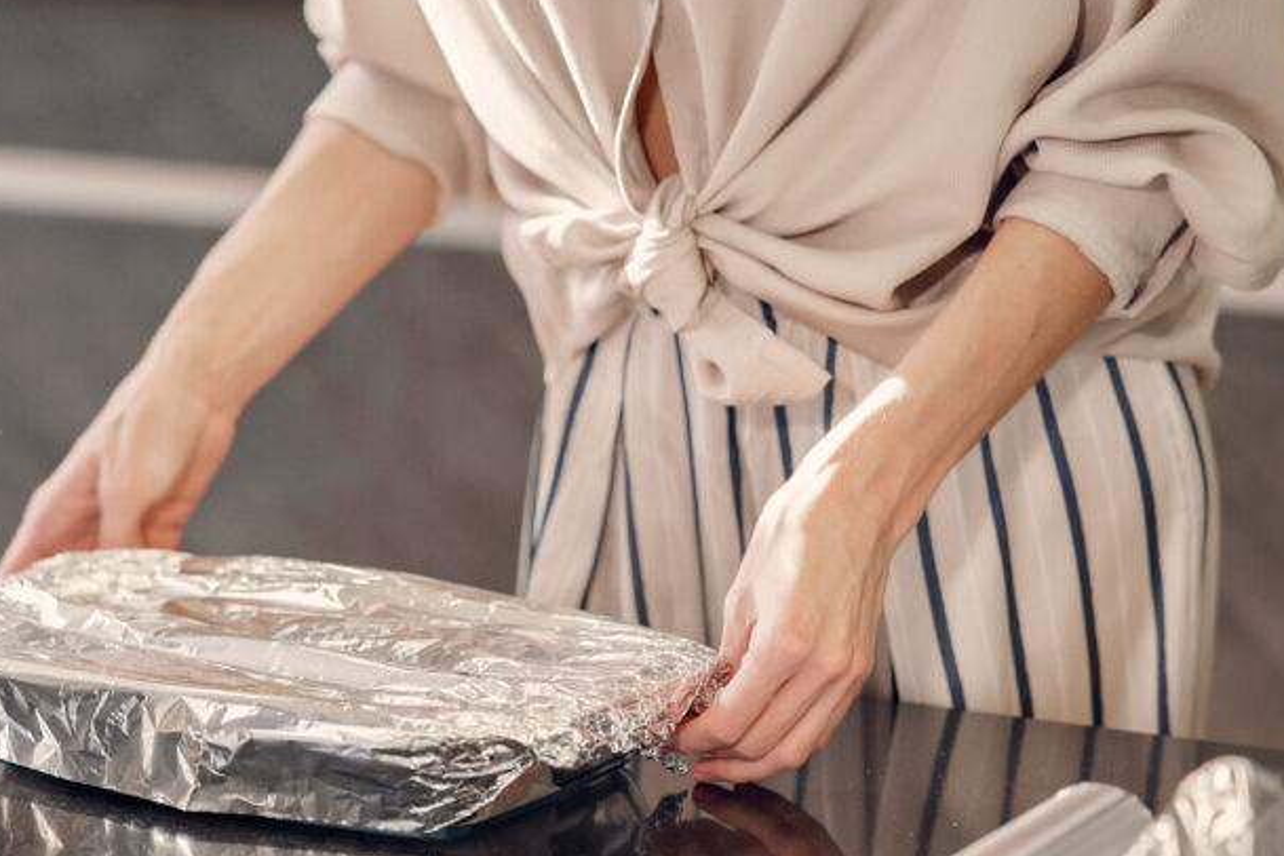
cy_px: 705
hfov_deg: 14.3
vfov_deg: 9.6
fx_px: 5100
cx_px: 424
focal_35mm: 143
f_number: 2.2
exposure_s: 1/250
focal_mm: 85
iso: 800
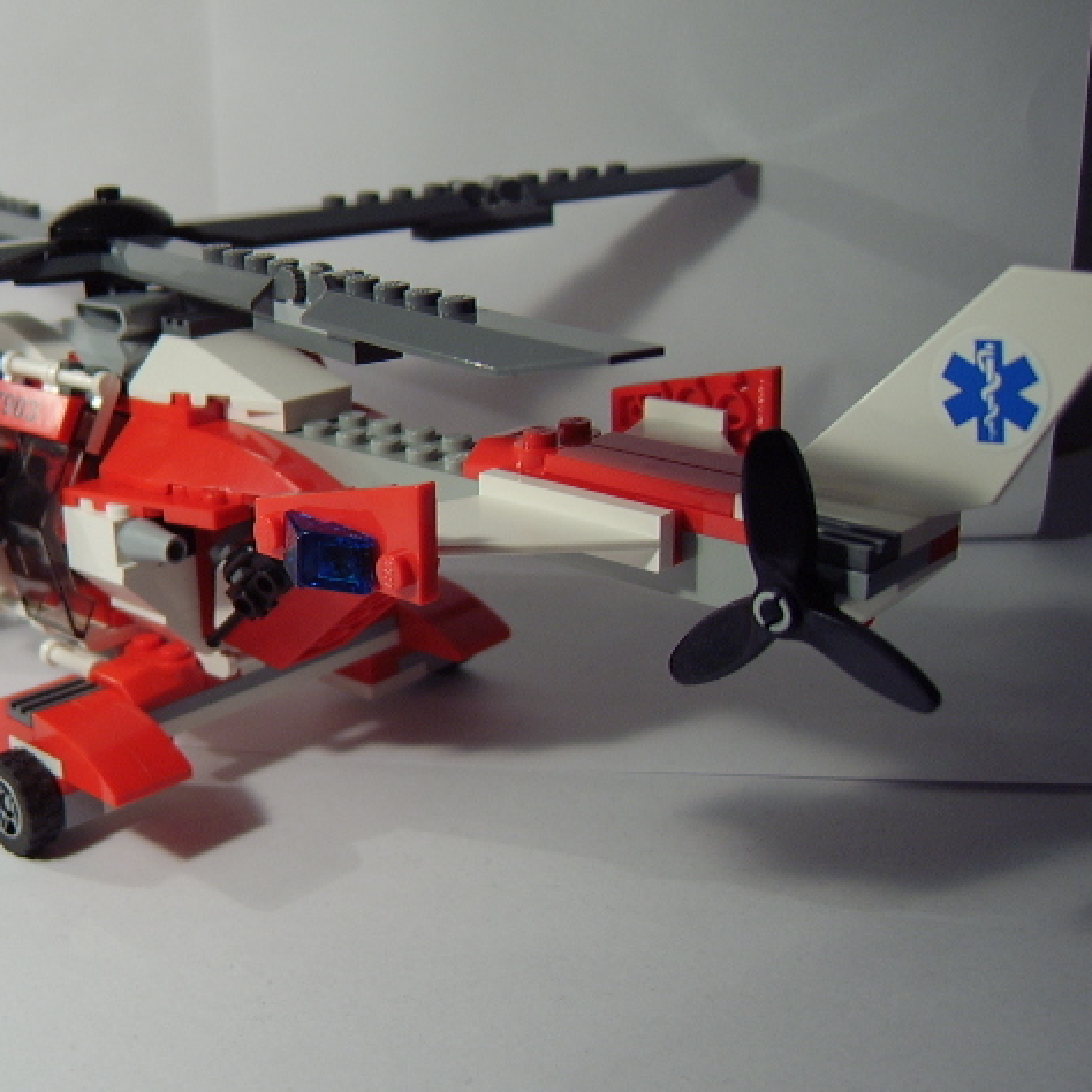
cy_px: 551
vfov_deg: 44.9
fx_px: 1321
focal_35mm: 37
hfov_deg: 44.4
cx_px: 378
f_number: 2.7
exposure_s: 1/38
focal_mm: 8.13
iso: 100
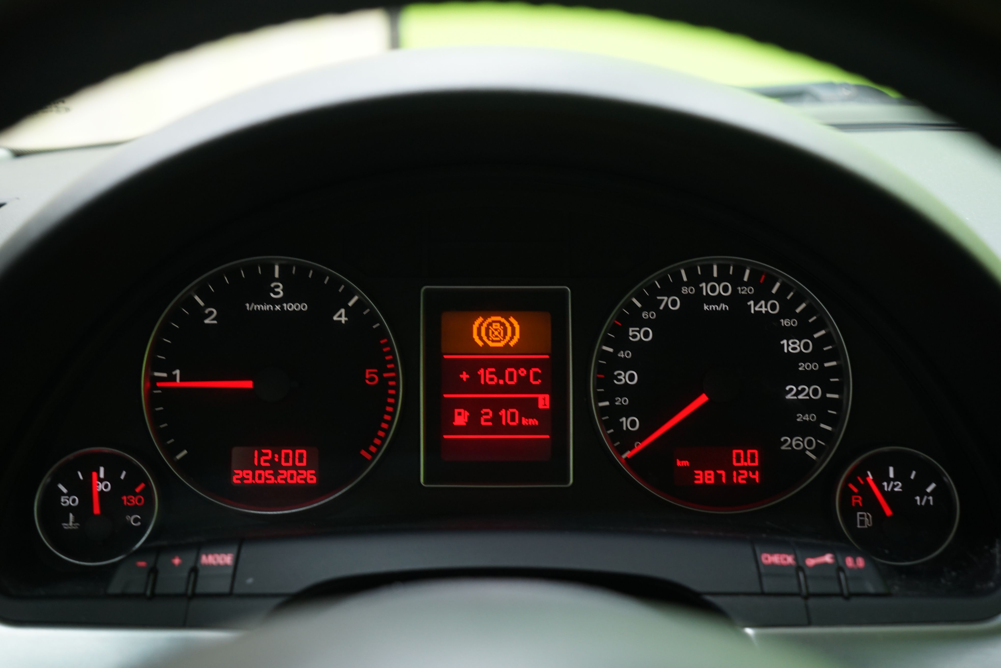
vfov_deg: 34.2
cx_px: 500
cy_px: 334
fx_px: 1084
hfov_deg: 49.6
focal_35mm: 39
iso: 800
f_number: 4.5
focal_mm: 39
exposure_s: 1/20
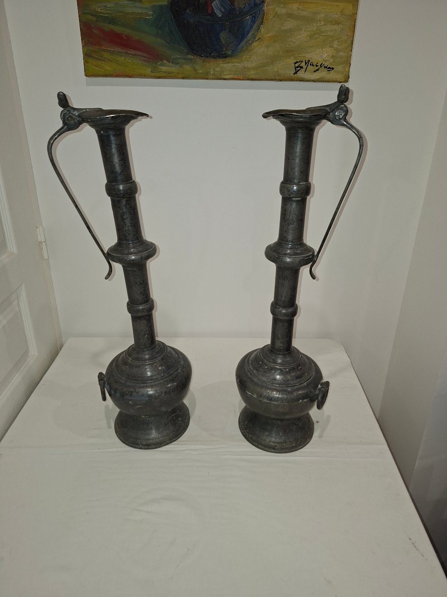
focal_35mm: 23
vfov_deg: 73.9
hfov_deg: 58.9
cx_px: 224
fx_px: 396
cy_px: 298
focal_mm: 5.54
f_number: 1.8
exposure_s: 1/100
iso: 160
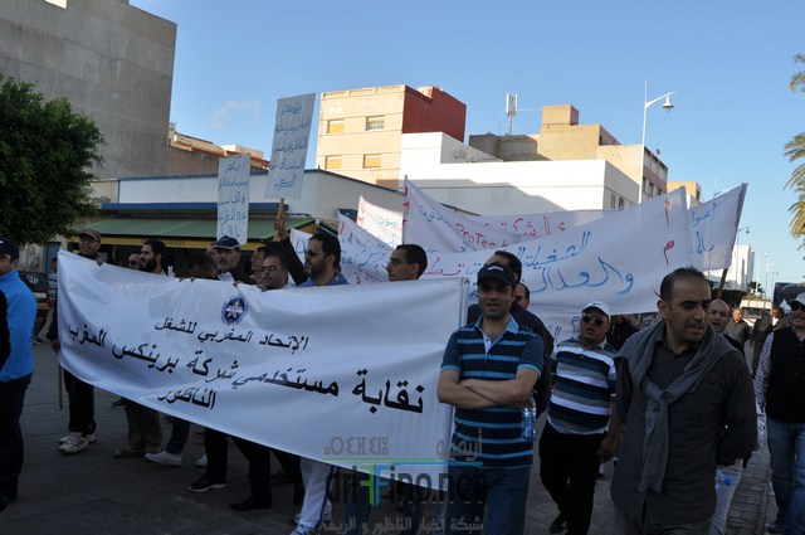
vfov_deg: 43.5
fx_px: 670
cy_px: 268
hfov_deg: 62.0
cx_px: 402
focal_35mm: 30
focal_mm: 20
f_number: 9
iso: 200
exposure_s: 1/320
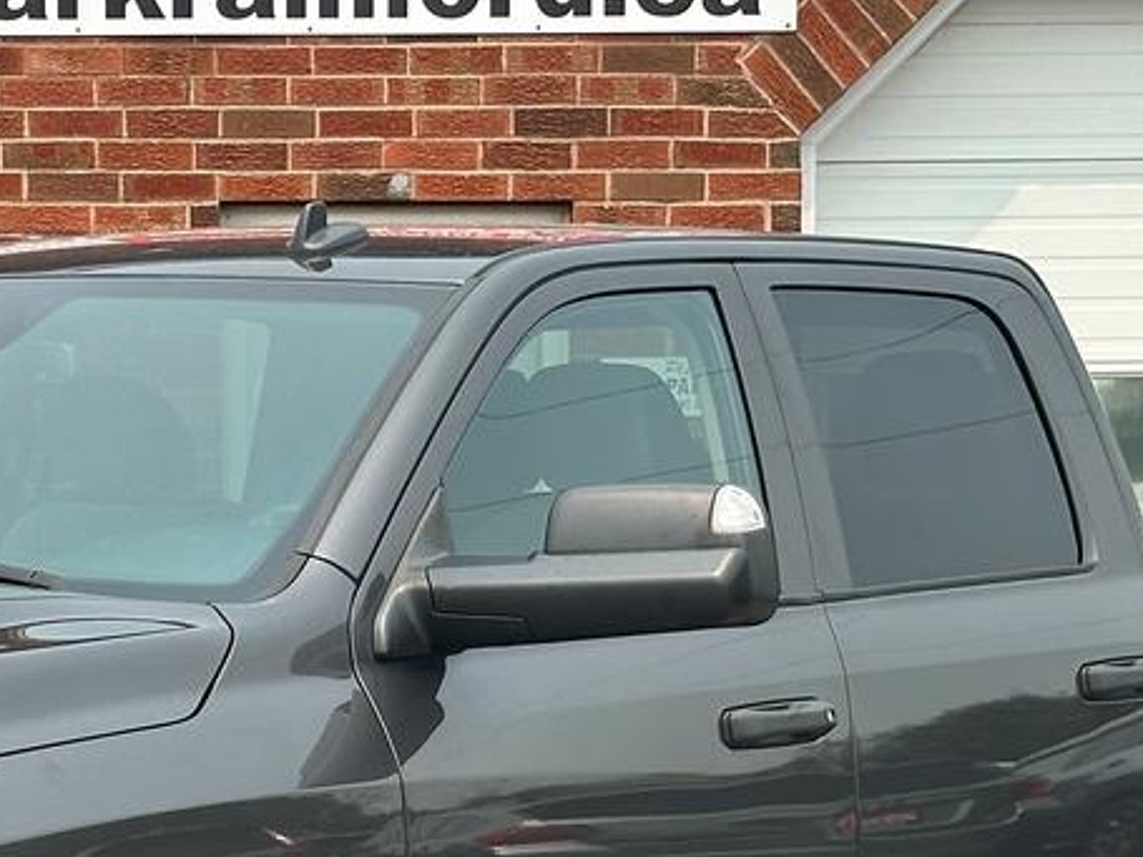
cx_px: 186
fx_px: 4456
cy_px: 819
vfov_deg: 10.9
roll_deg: +0.5
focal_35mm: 135
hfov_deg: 14.5
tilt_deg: -3.9
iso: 64
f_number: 1.78
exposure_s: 1/2114
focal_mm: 6.86
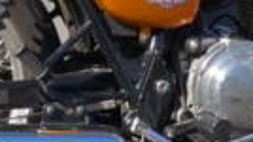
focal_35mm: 207
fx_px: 1387
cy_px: -240
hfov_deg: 10.4
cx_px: 140
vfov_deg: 5.6
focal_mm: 22
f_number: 10
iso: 100
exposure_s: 1/125
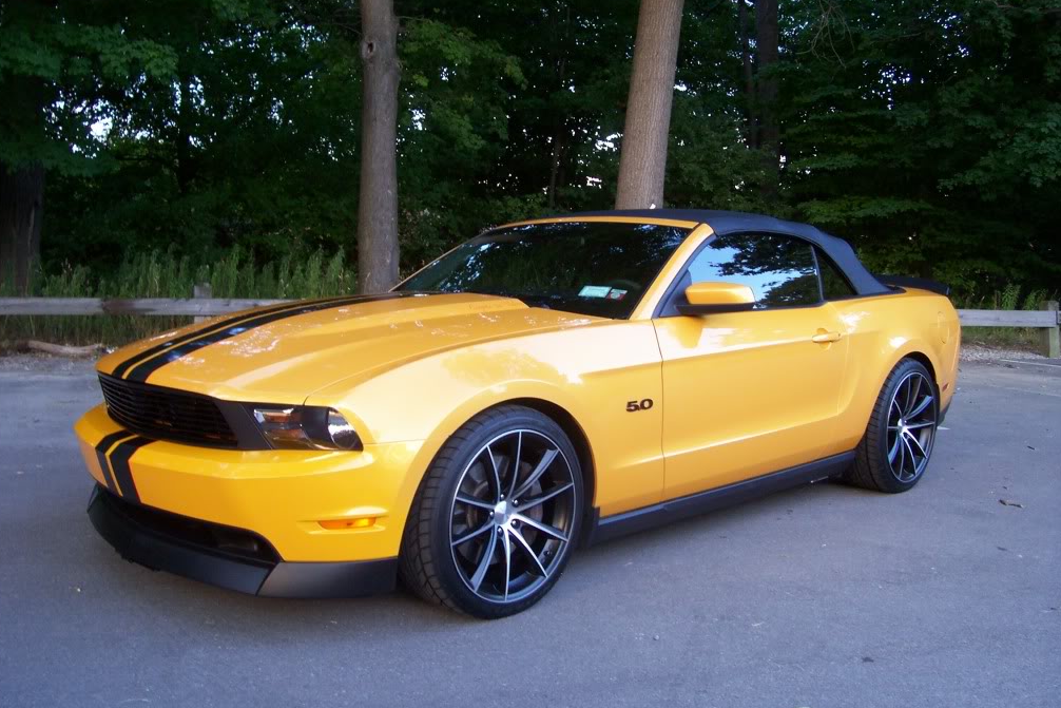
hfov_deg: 53.1
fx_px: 1061
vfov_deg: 36.9
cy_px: 345
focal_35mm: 36
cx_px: 524
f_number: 2.7
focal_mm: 5.6
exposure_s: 1/36
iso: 80
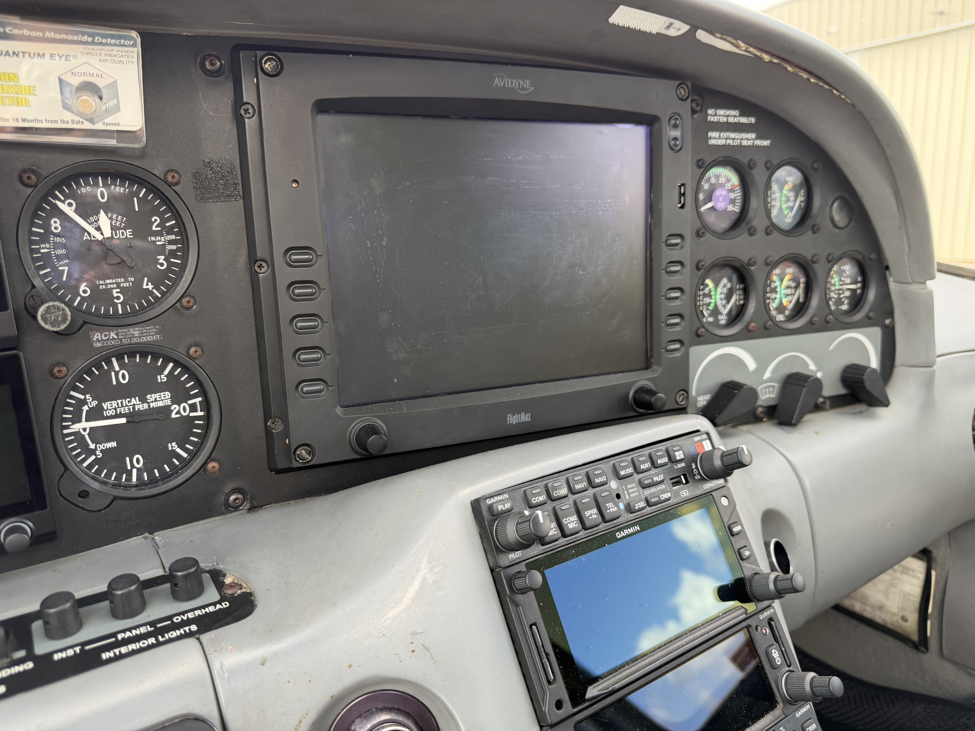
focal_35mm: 24
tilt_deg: -11.6
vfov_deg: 56.8
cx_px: 488
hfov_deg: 71.6
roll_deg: +2.2
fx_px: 676
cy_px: 366
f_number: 1.78
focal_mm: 6.76
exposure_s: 1/131
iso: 80
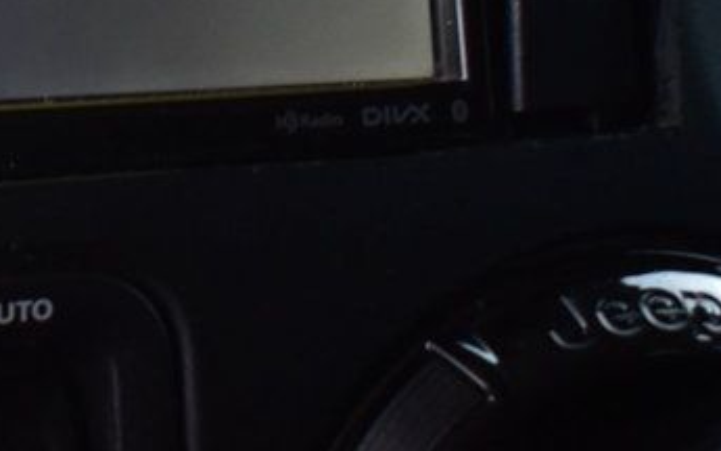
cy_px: -104
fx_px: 2497
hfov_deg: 15.8
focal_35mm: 127
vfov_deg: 10.2
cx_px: -148
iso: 1600
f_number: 4.2
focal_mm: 28
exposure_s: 1/13
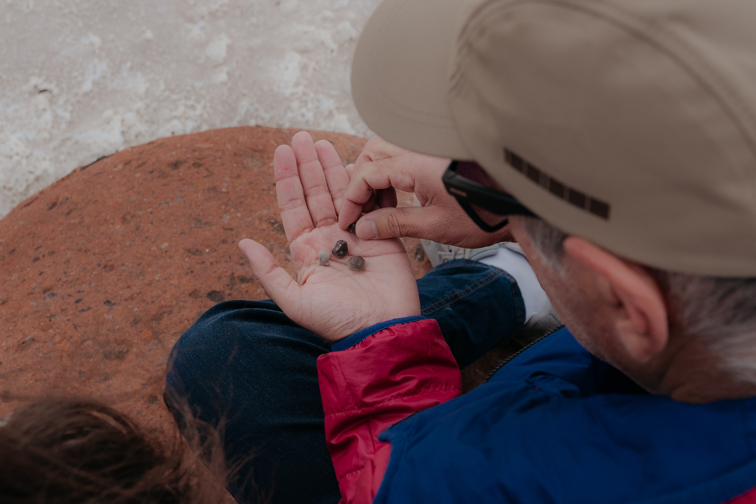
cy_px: 294
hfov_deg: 38.6
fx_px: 1080
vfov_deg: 26.2
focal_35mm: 51
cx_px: 404
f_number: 4.5
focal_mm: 24
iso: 125
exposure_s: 1/1000
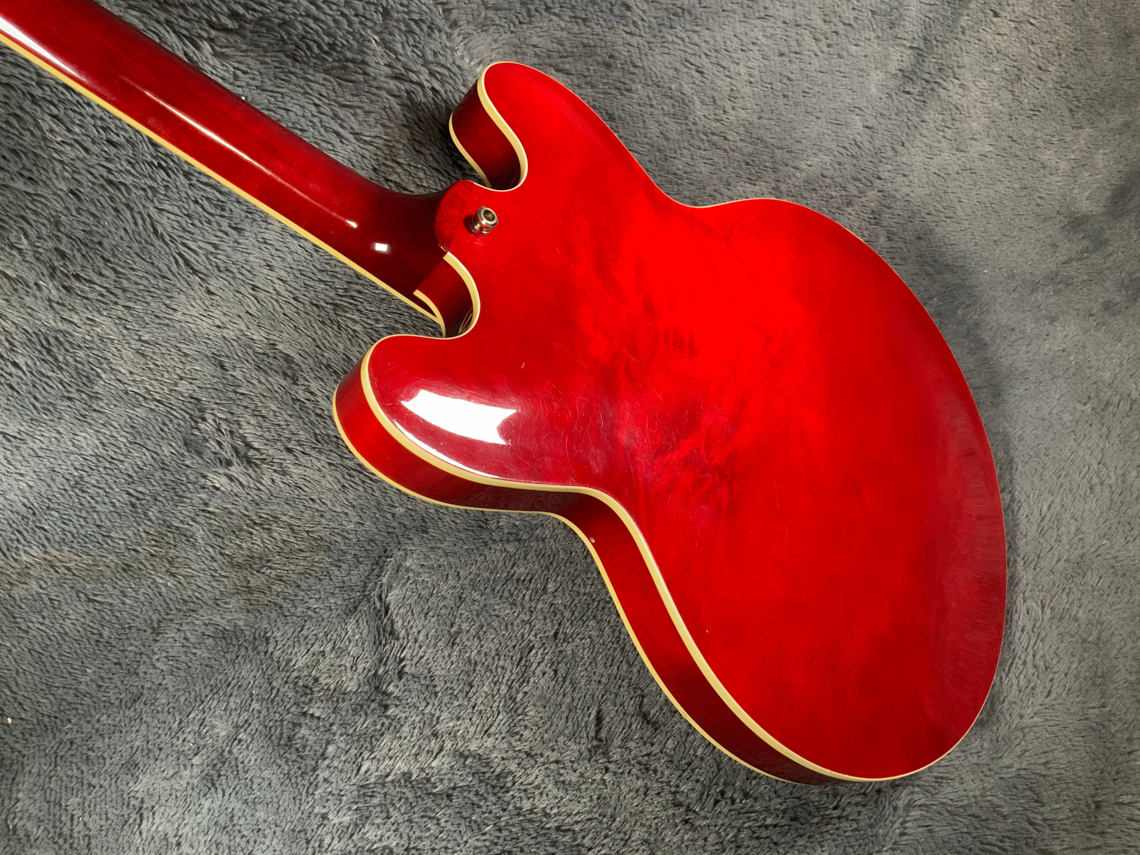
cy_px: 428
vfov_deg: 48.2
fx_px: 955
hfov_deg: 61.7
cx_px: 570
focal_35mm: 29
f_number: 1.8
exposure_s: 1/78
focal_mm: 3
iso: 64
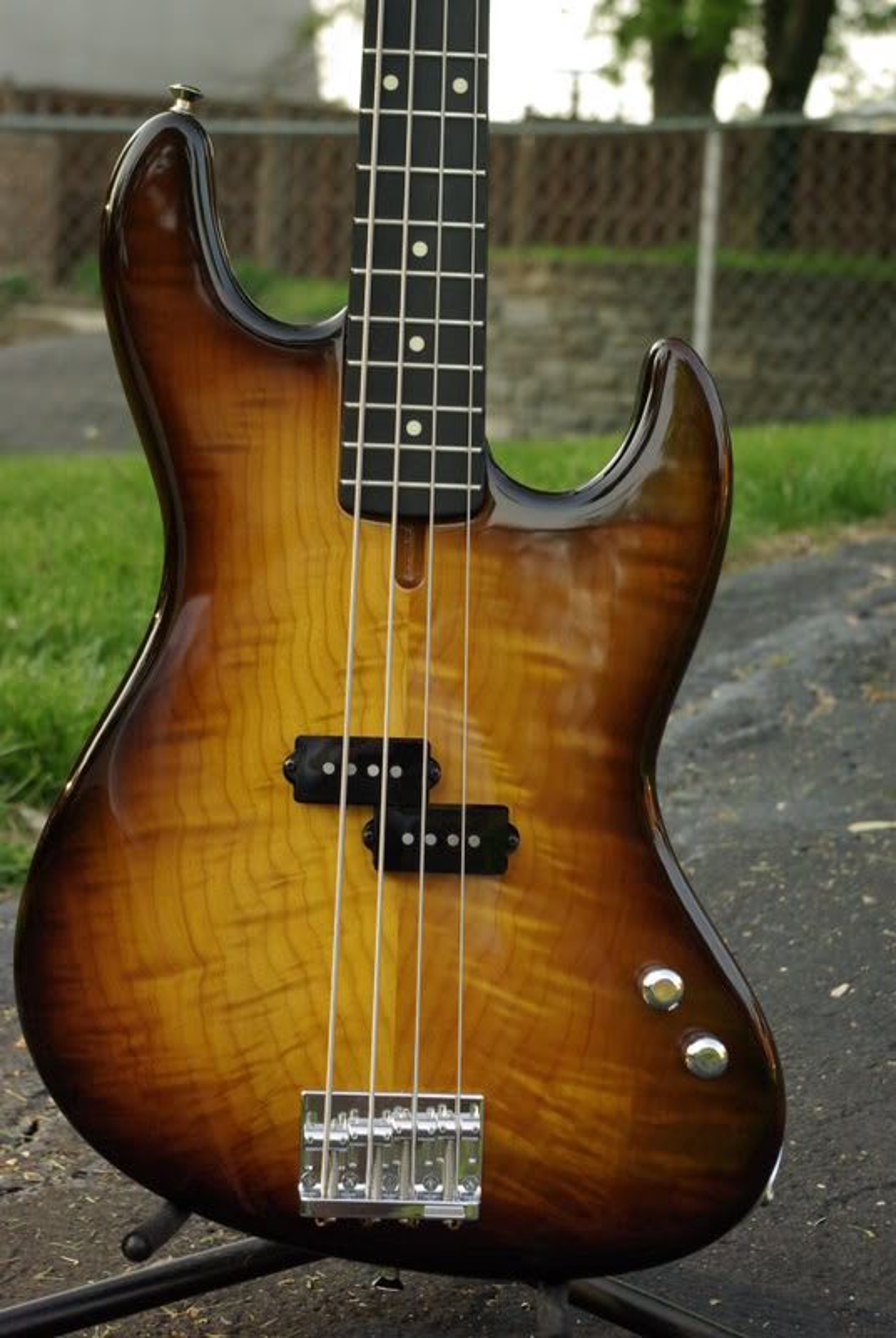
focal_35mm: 82
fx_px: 3069
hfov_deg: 16.6
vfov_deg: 24.6
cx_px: 448
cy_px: 669
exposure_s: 1/125
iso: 800
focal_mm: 55
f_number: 8
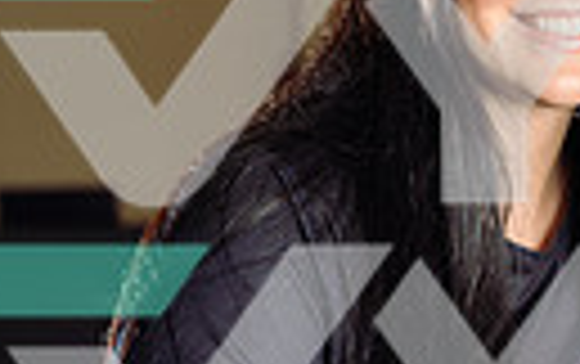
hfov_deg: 9.2
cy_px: 386
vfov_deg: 5.8
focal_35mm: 227
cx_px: 602
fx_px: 3593
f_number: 5
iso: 160
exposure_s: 1/250
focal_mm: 64
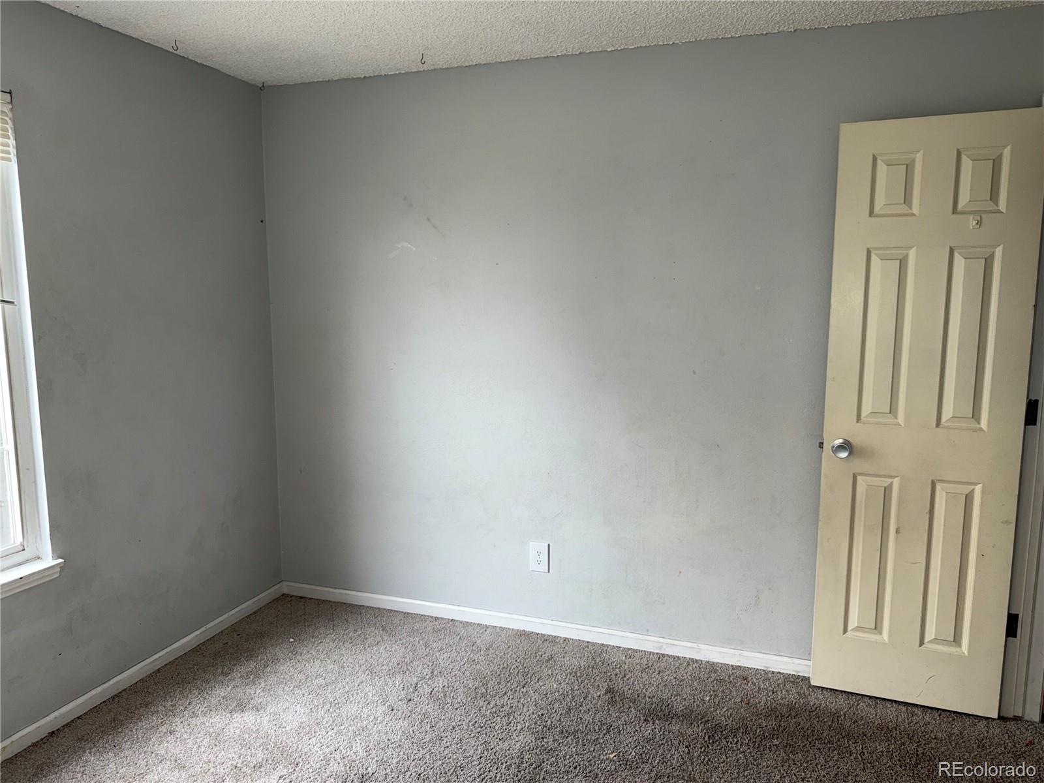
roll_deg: +0.4
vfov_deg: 56.8
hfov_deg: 71.6
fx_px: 724
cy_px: 392
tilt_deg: -7.0
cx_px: 522
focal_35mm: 24
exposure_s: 1/33
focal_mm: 6.76
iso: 64
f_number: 1.78
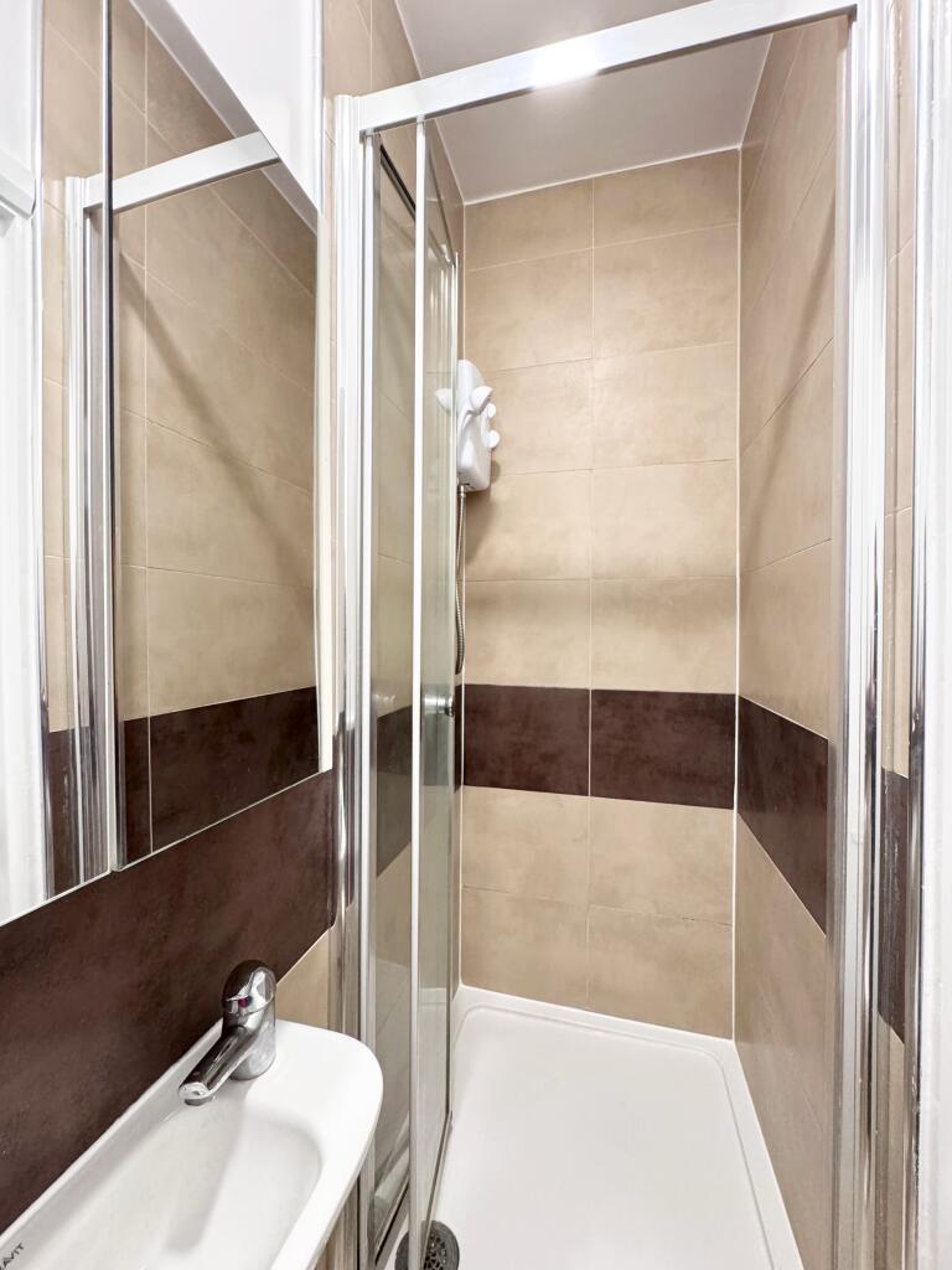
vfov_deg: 102.1
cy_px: 635
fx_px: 513
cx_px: 476
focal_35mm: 14
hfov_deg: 85.7
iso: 400
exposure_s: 1/50
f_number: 2.2
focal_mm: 2.22
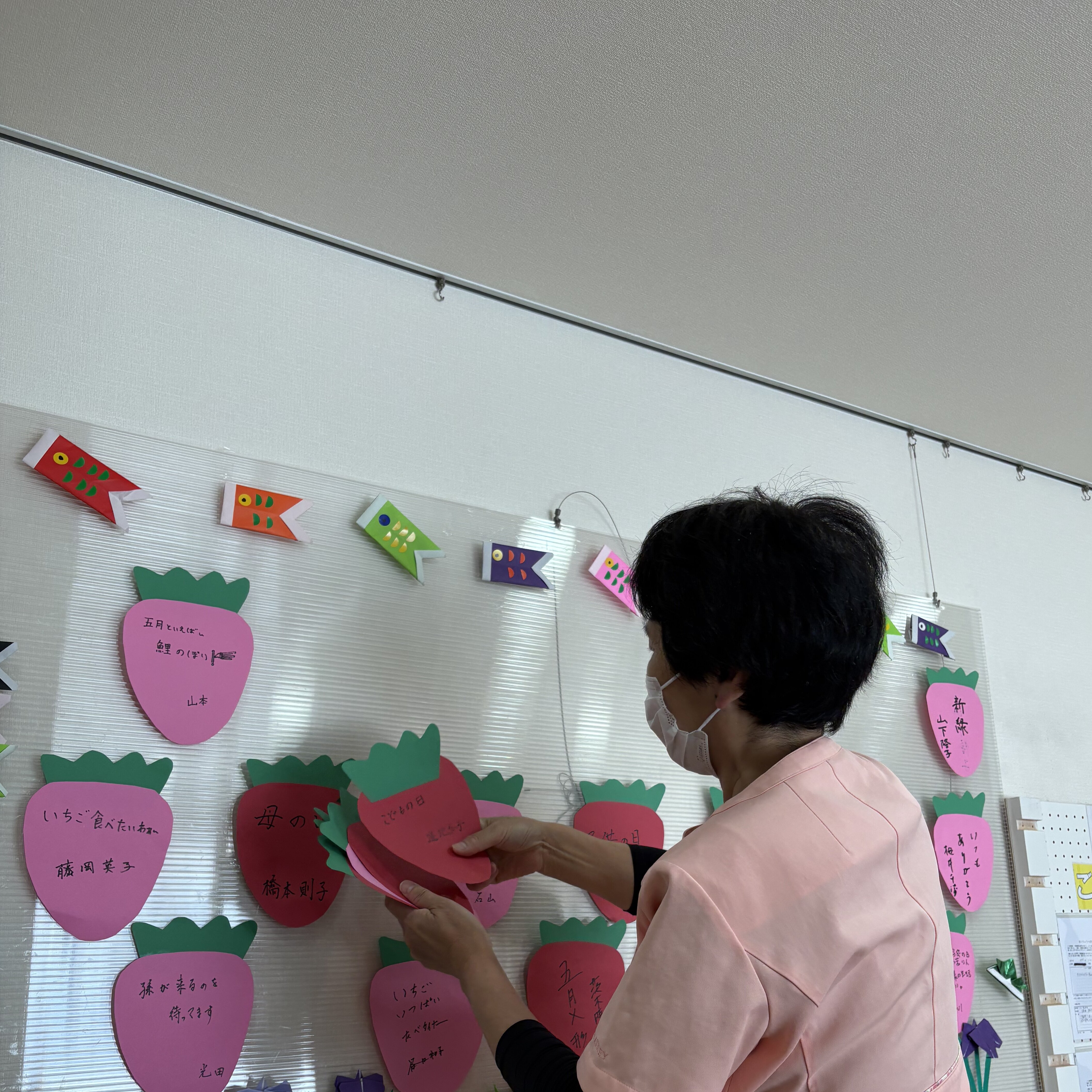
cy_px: 719
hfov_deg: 52.5
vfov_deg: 51.7
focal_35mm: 31
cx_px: 549
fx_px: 1106
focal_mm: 6
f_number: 1.6
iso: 80
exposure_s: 1/121
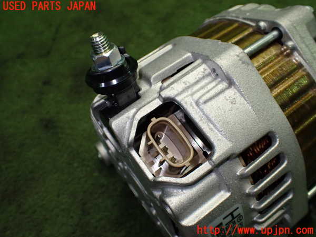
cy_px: 118
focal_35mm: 32
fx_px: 292
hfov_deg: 56.8
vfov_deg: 44.2
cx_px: 158
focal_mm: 5.79
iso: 320
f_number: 2.4
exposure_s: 1/125
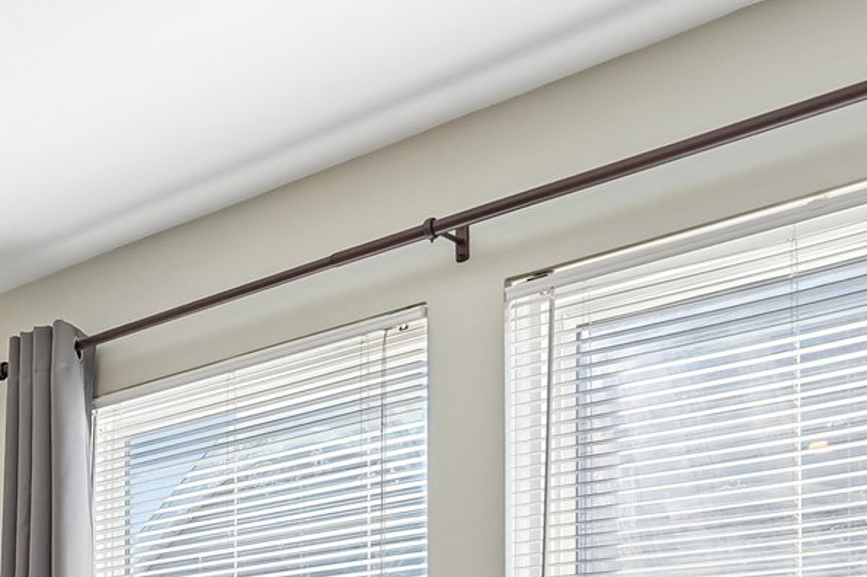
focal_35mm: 55
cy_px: 791
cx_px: -141
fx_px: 1324
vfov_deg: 21.7
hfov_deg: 31.2
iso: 250
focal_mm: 16
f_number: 8
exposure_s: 1/60
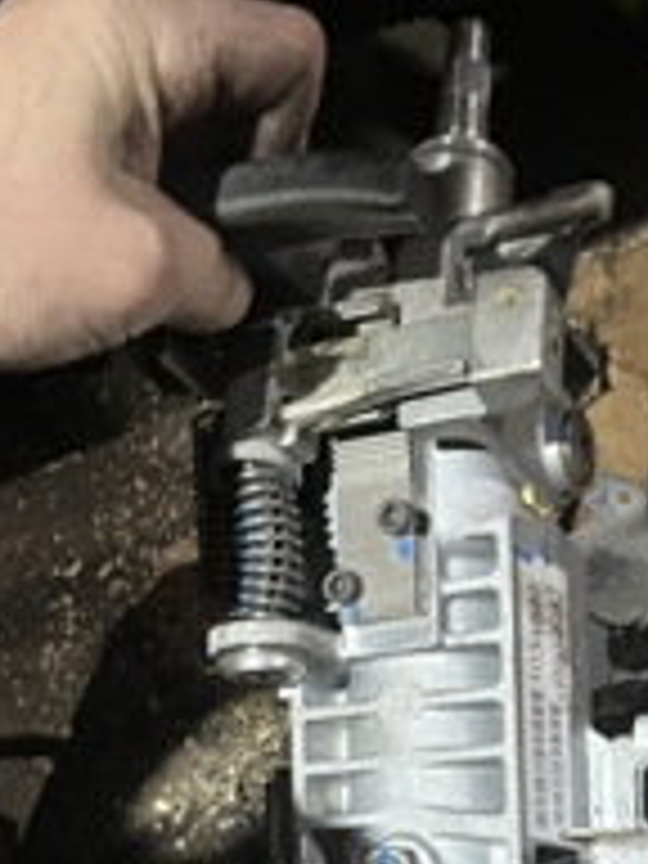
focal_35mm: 65
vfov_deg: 28.0
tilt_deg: -67.1
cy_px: 864
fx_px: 1622
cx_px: 504
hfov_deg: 22.3
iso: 500
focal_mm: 5.1
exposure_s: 1/25
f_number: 1.6
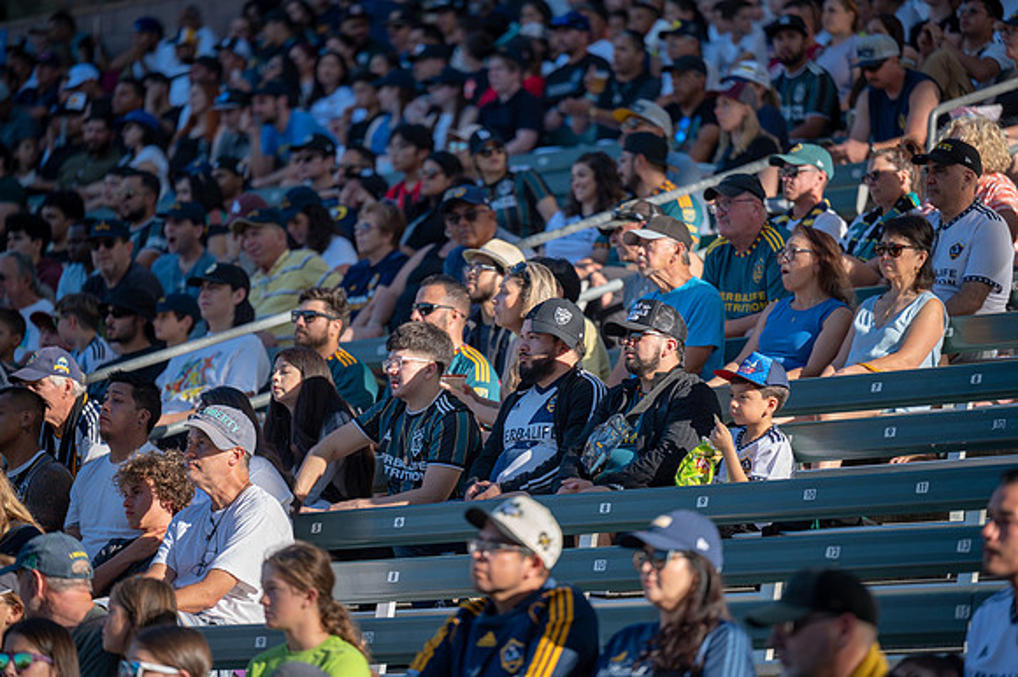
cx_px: 509
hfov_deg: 10.3
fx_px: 5652
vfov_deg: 6.9
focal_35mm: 200
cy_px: 338
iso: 140
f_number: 2.8
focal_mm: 200
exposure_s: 1/1000
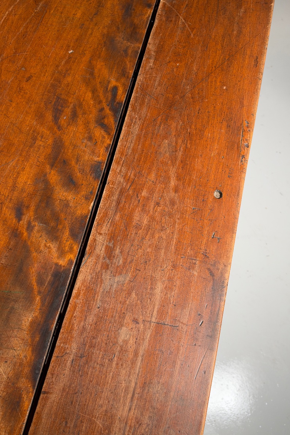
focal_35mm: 34
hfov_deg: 38.8
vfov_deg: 55.8
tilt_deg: -67.5
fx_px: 411
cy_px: 221
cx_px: 134
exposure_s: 1/109
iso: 200
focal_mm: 6.93
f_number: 1.8
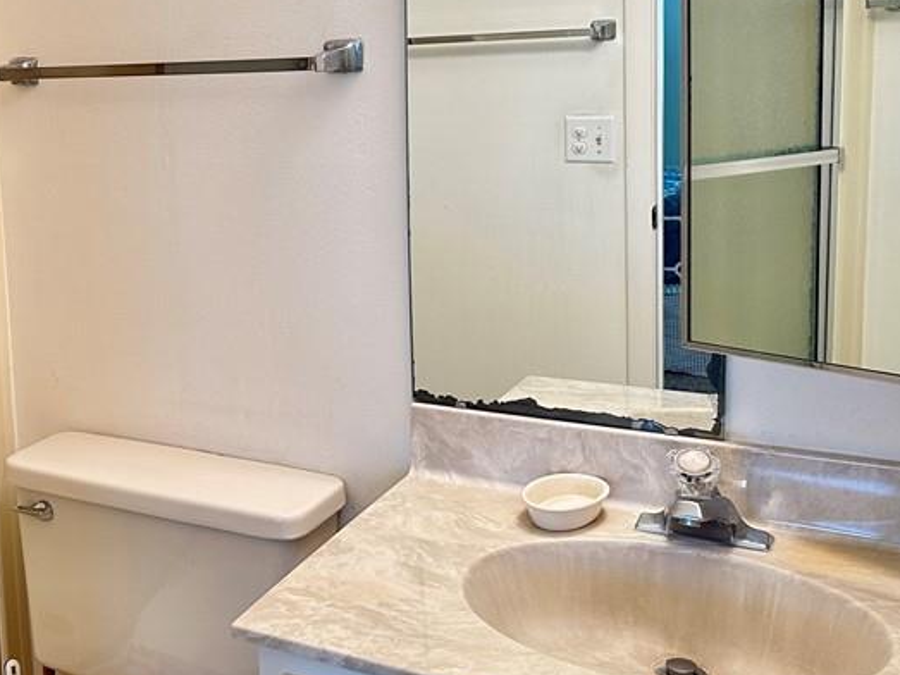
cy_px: 226
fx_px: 1222
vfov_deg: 30.6
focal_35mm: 47
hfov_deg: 38.1
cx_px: 114
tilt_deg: -10.3
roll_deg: +3.7
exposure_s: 1/60
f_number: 1.78
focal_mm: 6.86
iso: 160
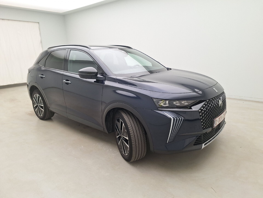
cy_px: 99
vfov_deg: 58.9
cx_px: 132
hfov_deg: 73.9
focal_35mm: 23
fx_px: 175
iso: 50
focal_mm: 5.54
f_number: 1.8
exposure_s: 1/100
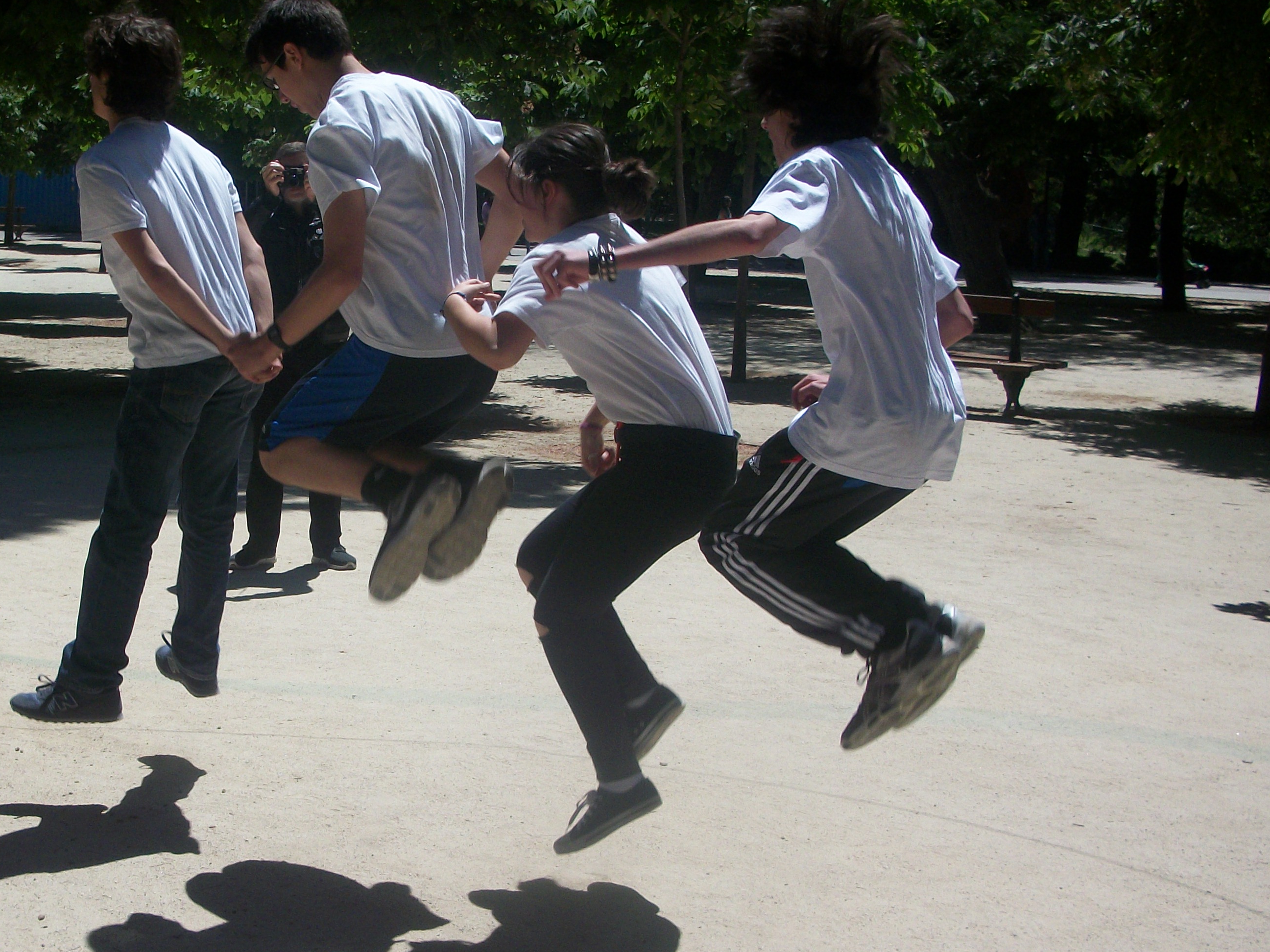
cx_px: 340
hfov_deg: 34.9
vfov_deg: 27.0
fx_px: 1981
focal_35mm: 54
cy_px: 587
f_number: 8.8
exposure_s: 1/250
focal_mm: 6.3
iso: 80
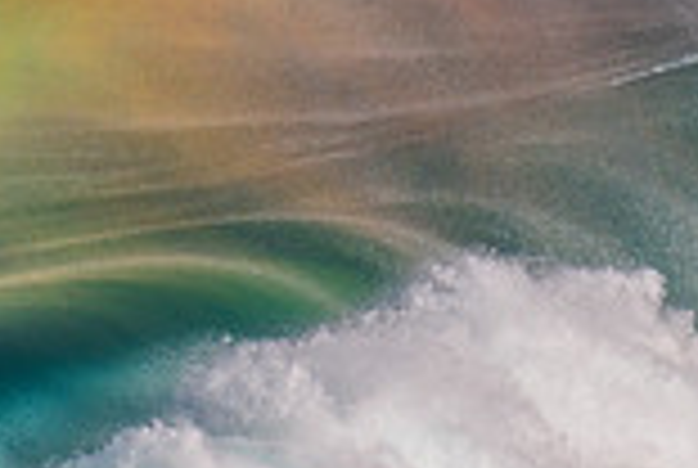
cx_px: 545
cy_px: 245
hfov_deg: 0.9
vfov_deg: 0.6
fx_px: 43475
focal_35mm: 2238
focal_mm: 600
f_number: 8
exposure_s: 1/1000
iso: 100
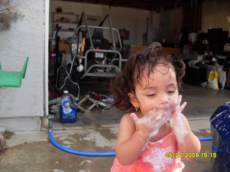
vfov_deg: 41.8
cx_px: 115
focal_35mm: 34
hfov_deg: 54.0
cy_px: 86
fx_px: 226
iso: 80
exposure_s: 1/90
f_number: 2.8
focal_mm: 6.3
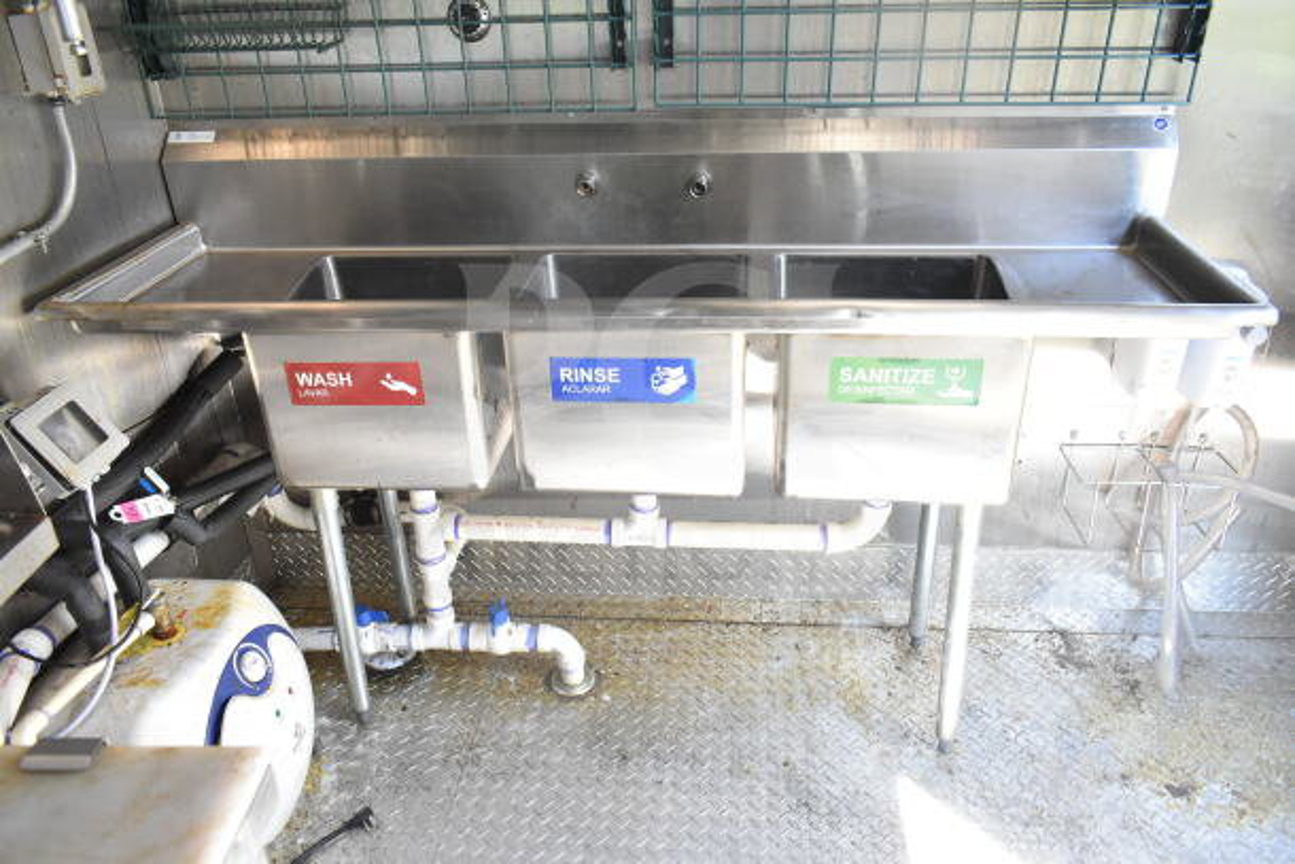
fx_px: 971
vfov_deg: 48.0
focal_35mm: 27
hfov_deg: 67.4
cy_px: 432
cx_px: 648
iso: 1600
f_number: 5.6
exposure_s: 1/125
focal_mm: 18
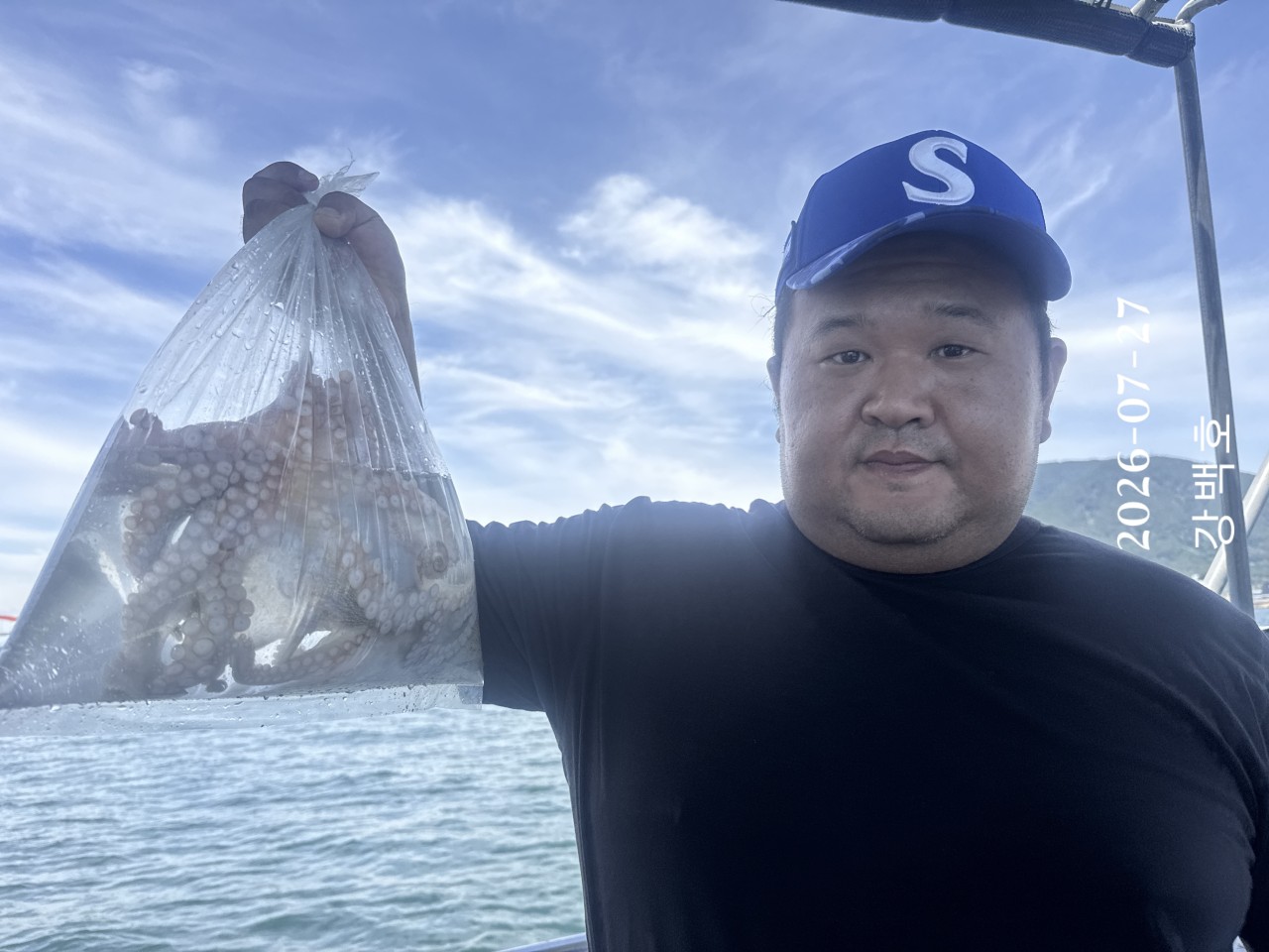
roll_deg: +2.8
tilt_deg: +9.9
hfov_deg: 71.6
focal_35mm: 24
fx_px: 880
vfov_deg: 56.8
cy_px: 476
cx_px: 634
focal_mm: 6.76
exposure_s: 1/2041
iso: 80
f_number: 1.78
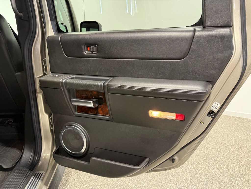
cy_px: 94
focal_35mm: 24
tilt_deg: -10.9
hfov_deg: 71.6
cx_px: 126
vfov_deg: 56.8
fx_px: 174
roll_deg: -0.2
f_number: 1.78
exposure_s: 1/60
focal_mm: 6.76
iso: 200
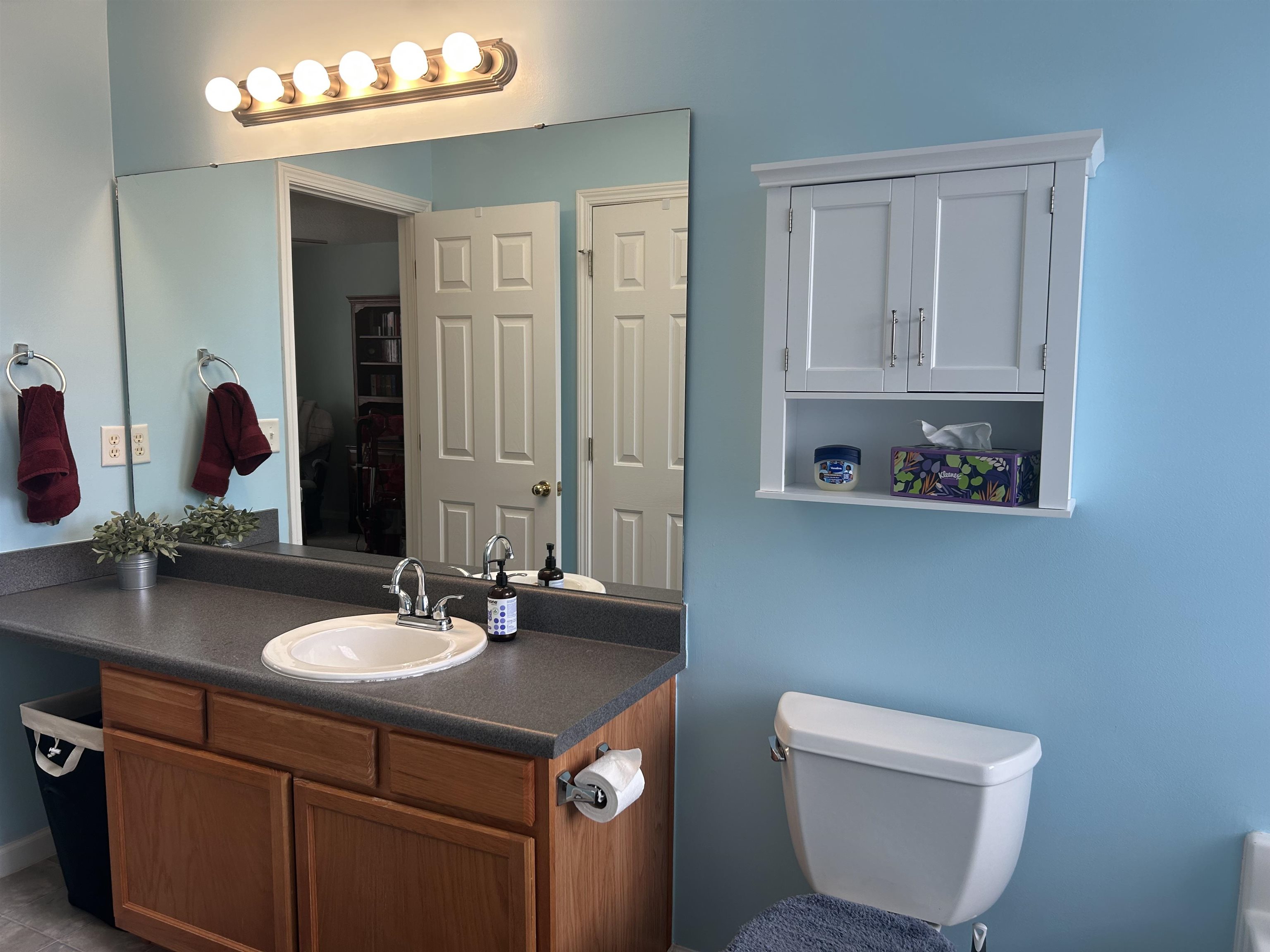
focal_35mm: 26
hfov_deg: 67.3
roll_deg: -1.0
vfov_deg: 53.1
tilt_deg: -6.3
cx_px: 635
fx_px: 954
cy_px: 476
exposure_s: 1/120
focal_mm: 5.7
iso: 50
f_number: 1.5
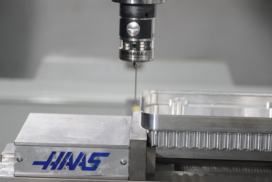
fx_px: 1028
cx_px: 126
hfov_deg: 15.1
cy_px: 95
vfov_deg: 10.1
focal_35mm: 136
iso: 2000
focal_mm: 84
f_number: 5.6
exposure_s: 1/160
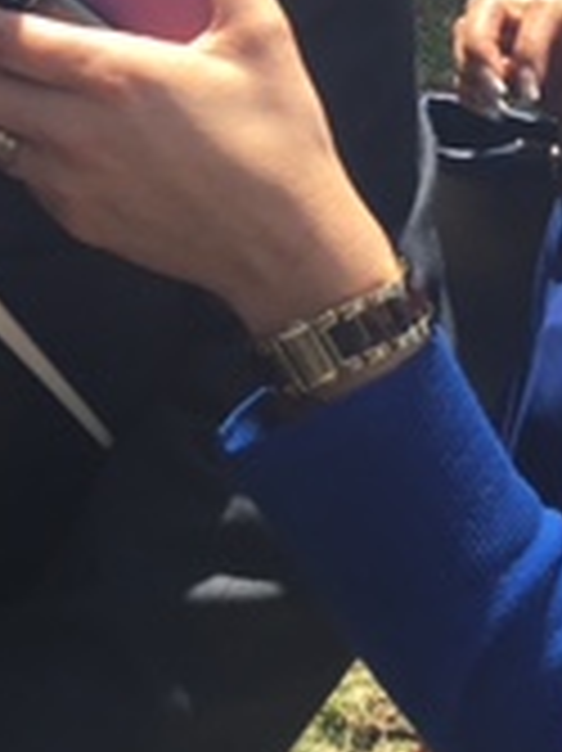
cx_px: -315
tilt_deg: -17.7
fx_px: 2406
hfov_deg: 12.6
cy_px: -315
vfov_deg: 16.4
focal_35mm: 111
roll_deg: -1.1
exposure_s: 1/553
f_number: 2.2
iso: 25
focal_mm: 4.15
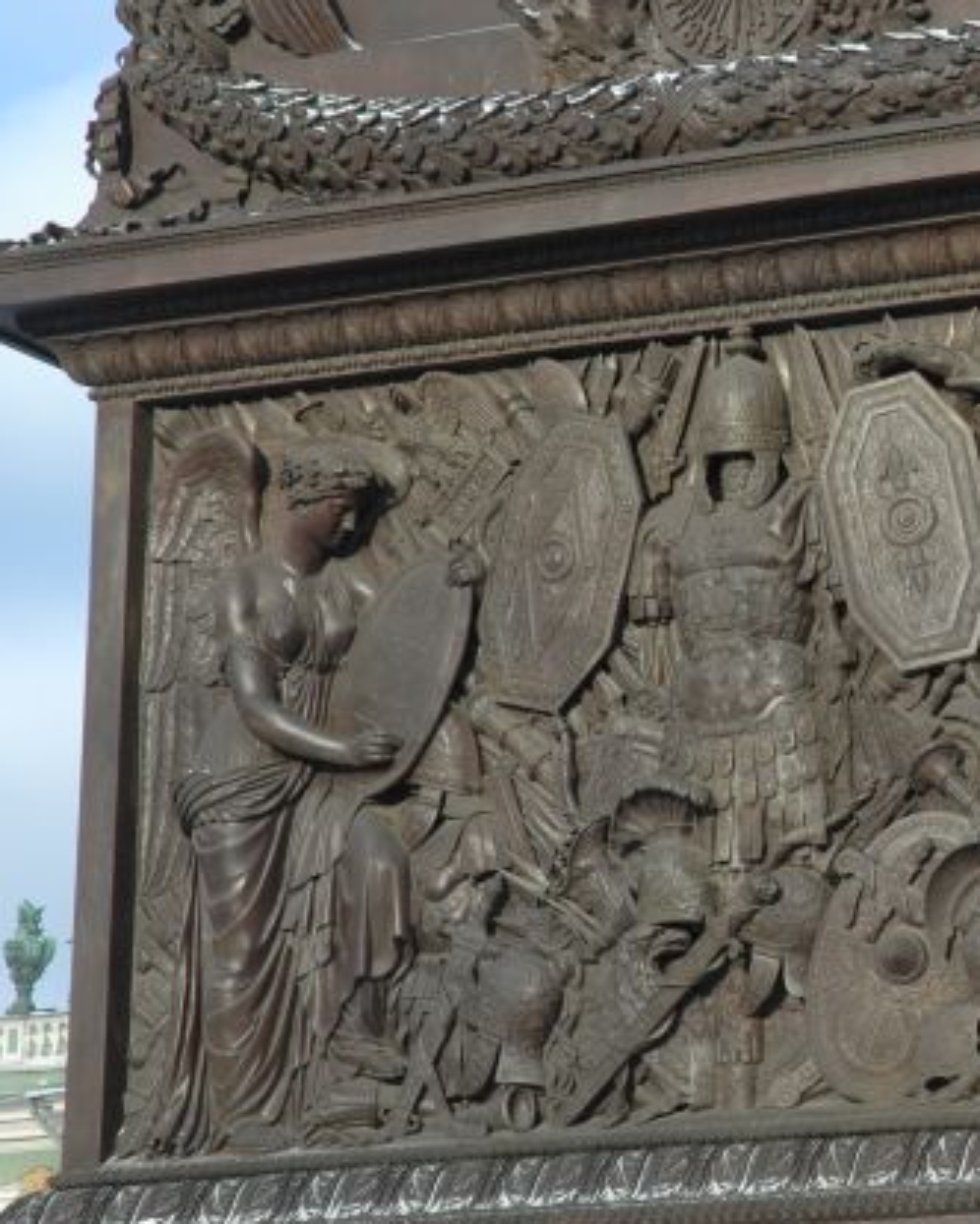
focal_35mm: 159
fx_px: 5758
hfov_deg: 9.7
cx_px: 993
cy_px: 590
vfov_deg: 12.1
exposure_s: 1/125
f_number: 9
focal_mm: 65
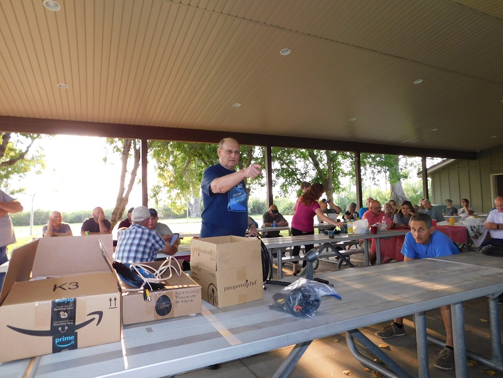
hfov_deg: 73.9
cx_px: 252
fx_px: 334
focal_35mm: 23
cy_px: 189
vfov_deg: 58.9
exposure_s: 1/50
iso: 125
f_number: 3
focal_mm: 4
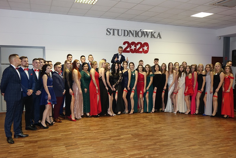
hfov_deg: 60.3
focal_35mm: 31
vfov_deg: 42.3
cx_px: 118
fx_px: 203
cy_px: 79
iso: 800
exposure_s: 1/40
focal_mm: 11.35
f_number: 2.8
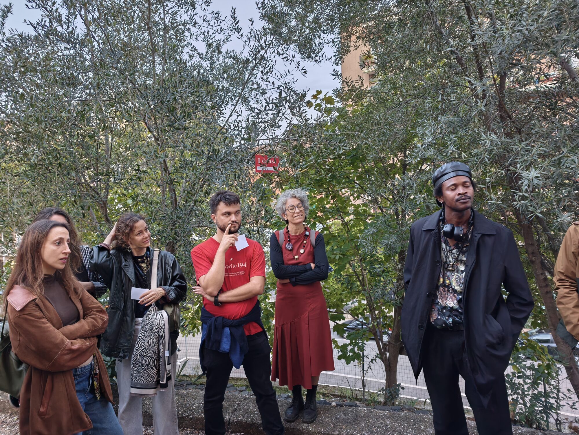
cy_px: 218
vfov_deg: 58.9
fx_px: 385
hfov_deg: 73.9
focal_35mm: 23
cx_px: 290
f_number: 1.67
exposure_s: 1/33.4
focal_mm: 6.62
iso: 50
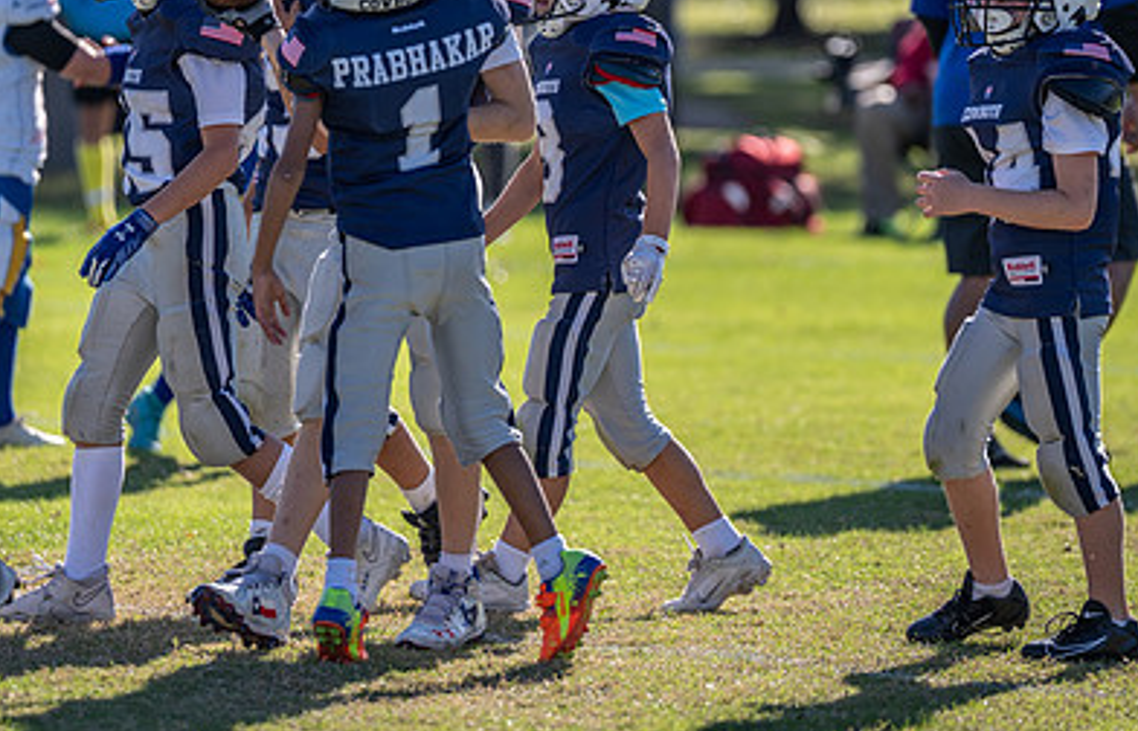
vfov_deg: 3.4
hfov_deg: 5.3
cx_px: 616
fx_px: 12256
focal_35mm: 392
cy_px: 235
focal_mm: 200
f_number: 2.8
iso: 100
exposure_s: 1/1250
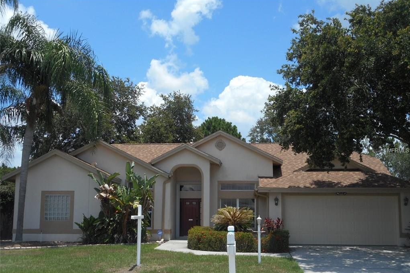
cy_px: 151
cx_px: 206
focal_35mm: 46
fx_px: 524
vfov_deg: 29.2
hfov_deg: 42.8
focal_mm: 7.9
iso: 80
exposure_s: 1/500
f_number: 4.7
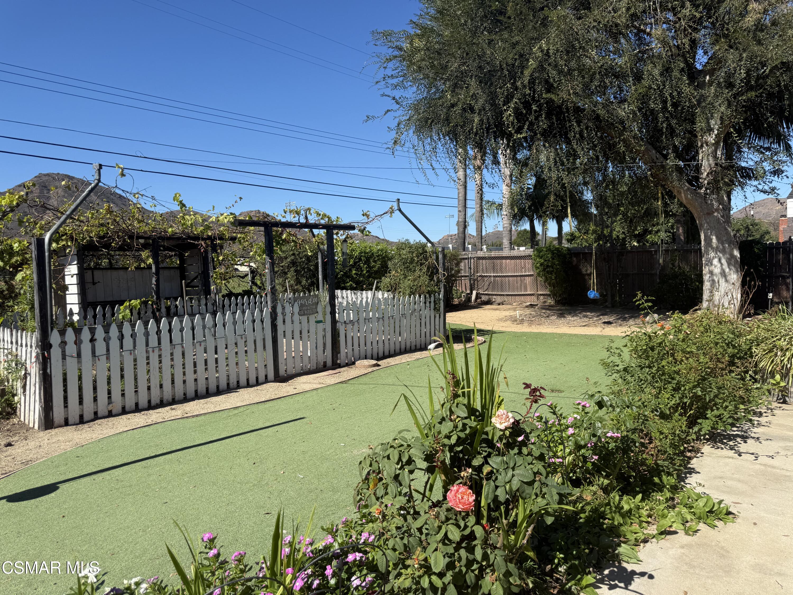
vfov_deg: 56.8
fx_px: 550
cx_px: 396
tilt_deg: -4.3
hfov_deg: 71.6
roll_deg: +1.3
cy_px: 298
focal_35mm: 24
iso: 80
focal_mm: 6.76
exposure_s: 1/4405
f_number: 1.78
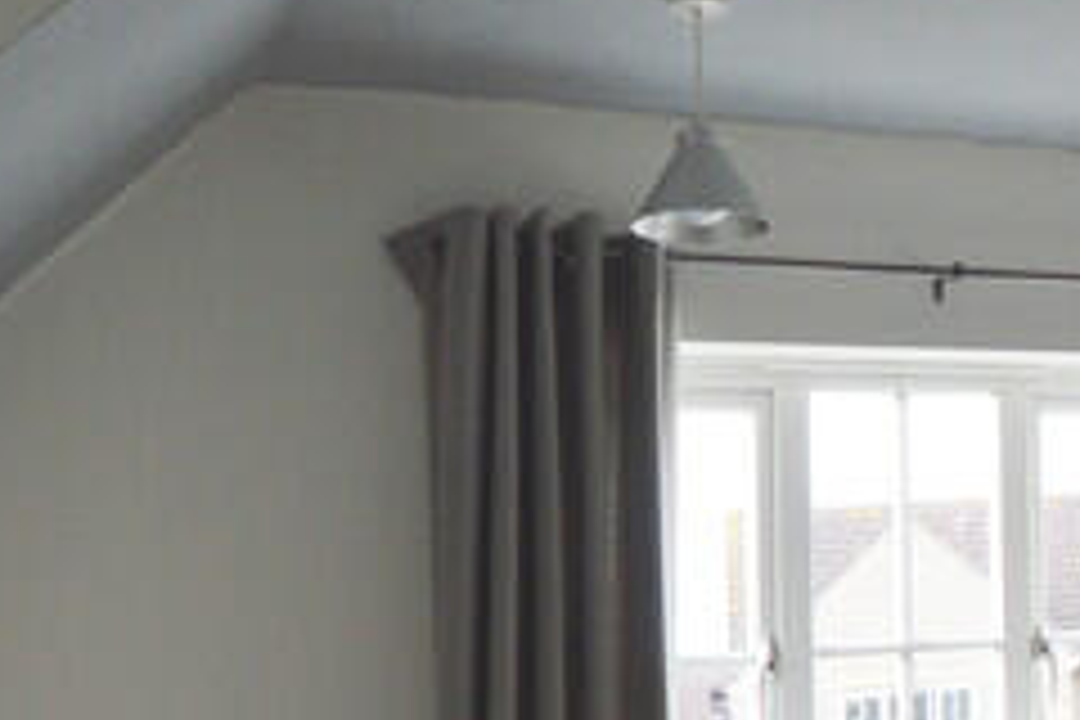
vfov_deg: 20.2
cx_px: 1638
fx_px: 1920
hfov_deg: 24.3
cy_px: 817
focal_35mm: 64
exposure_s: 1/125
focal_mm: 10
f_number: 5.6
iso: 360
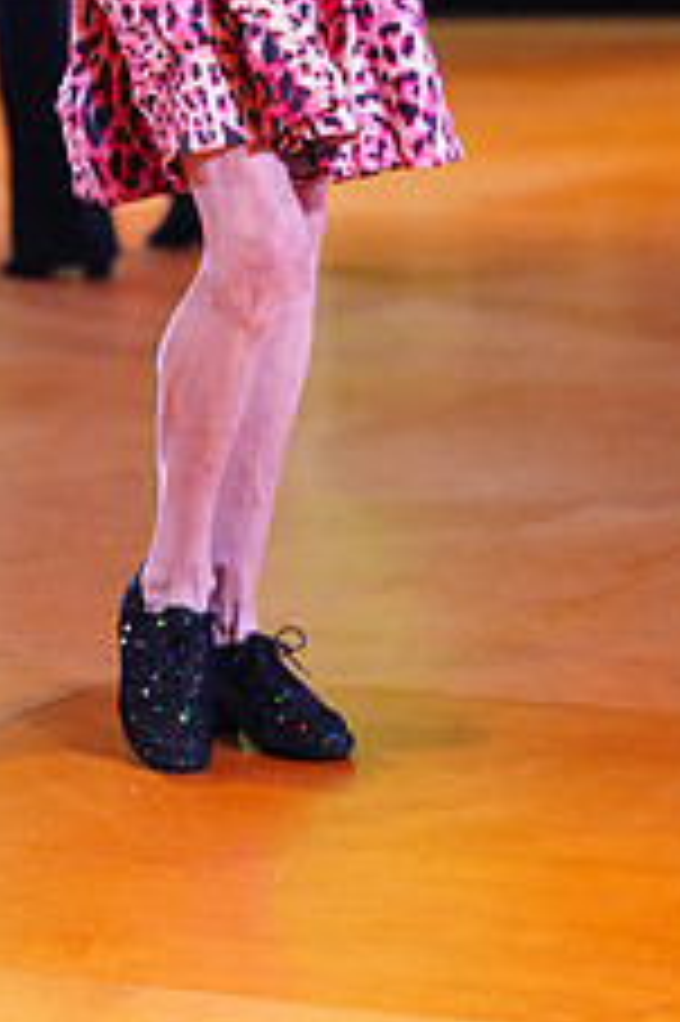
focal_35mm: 179
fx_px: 5079
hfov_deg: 7.6
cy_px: -153
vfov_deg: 11.3
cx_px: -115
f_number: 2.8
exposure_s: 1/400
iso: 5000
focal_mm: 70
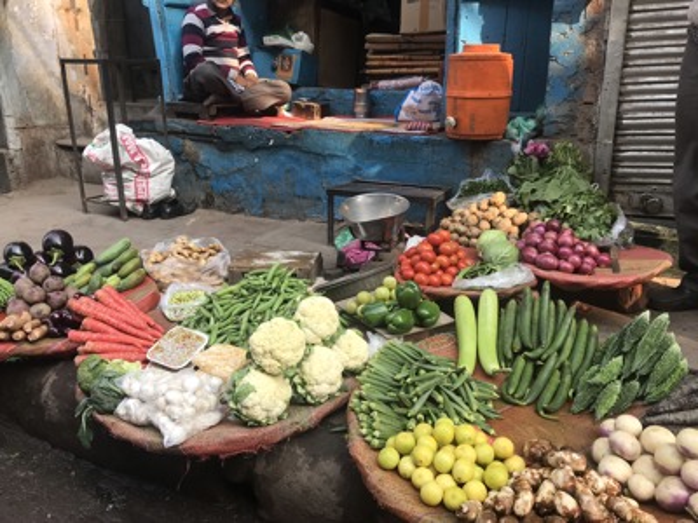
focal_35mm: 28
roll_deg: -0.4
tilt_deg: -16.1
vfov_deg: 49.7
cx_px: 349
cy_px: 262
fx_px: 565
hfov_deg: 63.4
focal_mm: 3.99
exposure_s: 1/287
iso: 20
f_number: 1.8
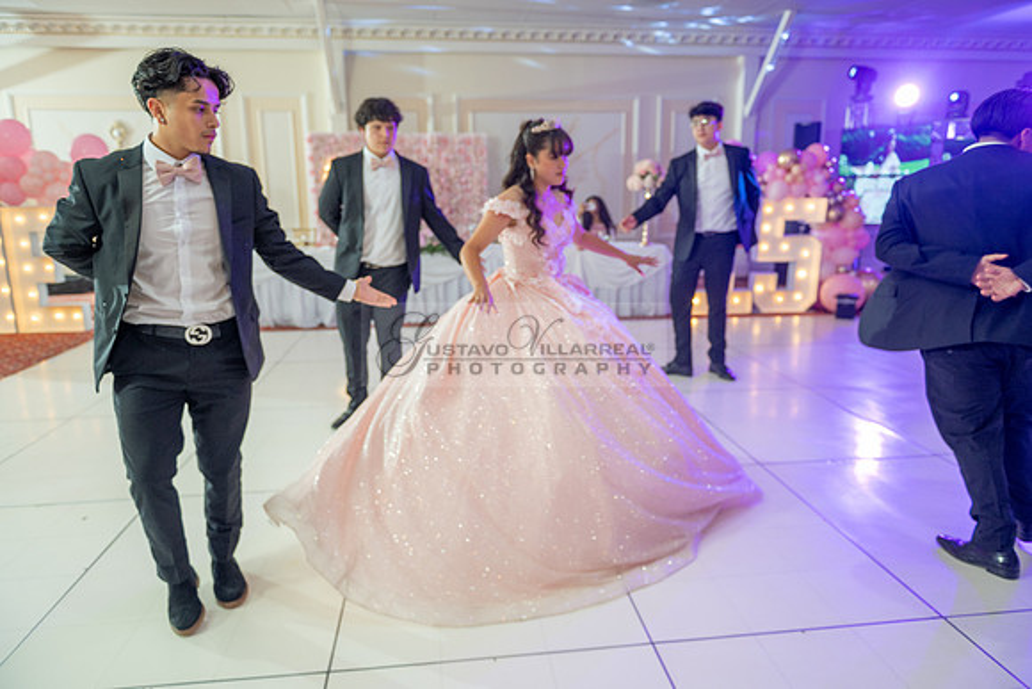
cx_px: 516
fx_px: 688
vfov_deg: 53.2
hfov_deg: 73.7
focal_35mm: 24
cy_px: 344
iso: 400
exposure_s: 1/100
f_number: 2.8
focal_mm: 24
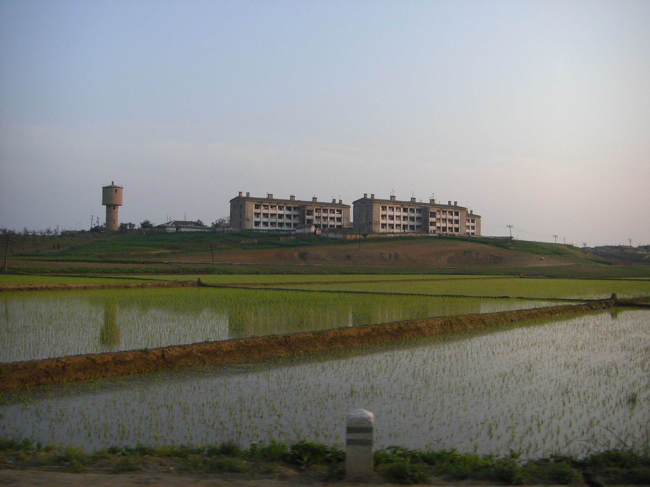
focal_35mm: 38
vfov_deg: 37.7
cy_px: 244
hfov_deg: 49.0
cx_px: 325
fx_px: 714
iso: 64
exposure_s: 1/320
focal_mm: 6.3
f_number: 3.4
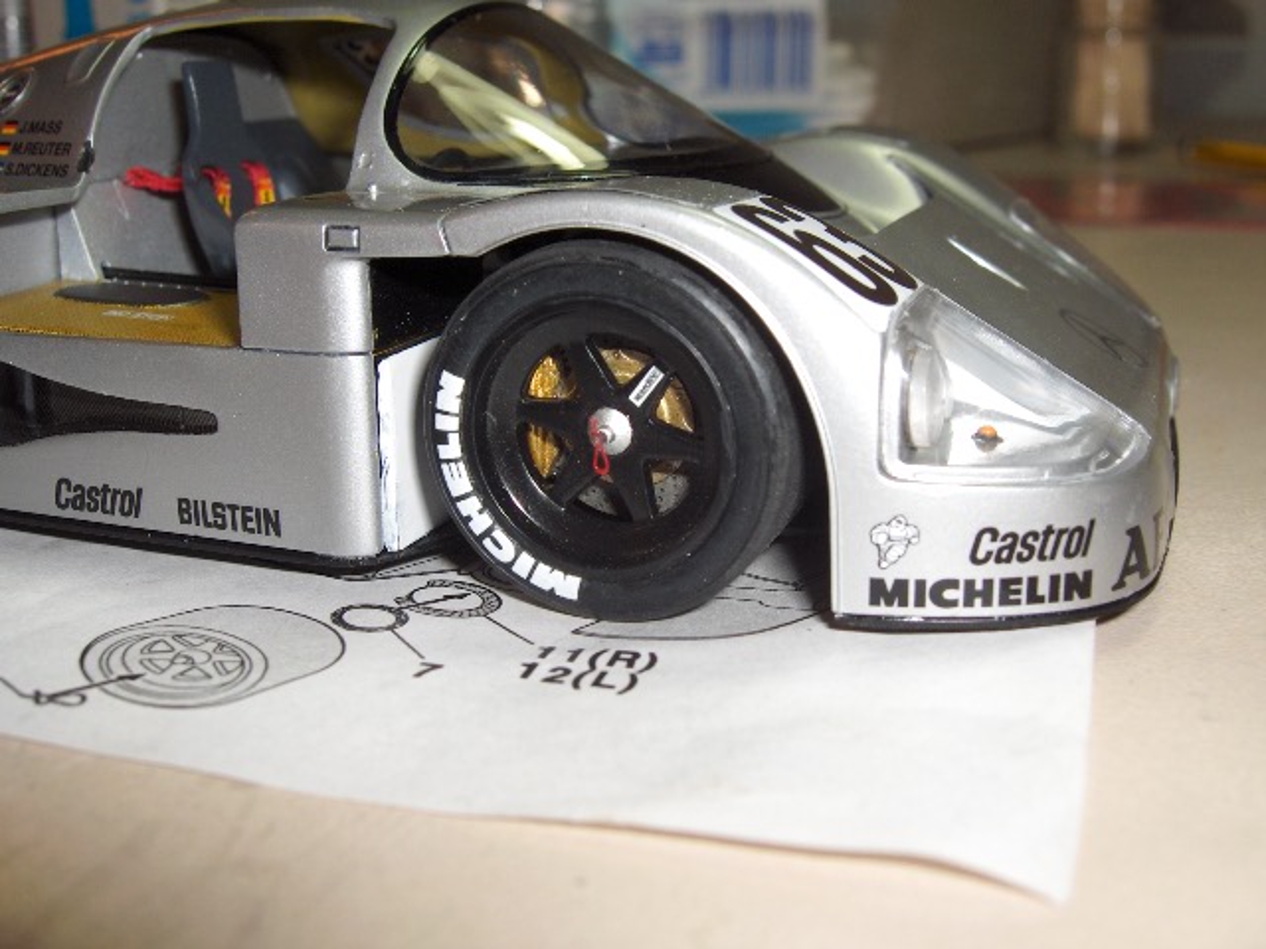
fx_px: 1426
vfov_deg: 36.8
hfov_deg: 47.9
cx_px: 633
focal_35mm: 39
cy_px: 474
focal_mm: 8
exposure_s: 1/125
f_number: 4.8
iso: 100
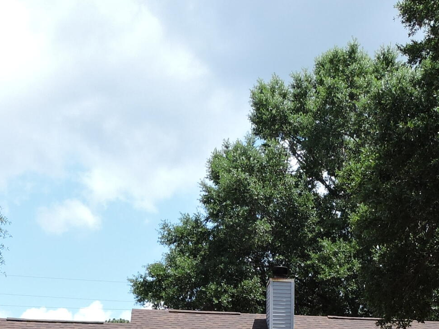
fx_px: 939
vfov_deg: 18.3
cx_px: 320
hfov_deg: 26.1
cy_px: 445
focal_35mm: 74
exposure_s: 1/640
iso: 100
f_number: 3.3
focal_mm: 4.3
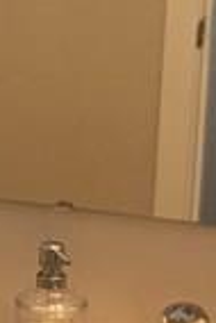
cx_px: -564
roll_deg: +2.1
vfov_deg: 9.5
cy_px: 143
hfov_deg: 5.7
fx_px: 1948
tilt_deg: -13.7
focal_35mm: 217
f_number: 2.2
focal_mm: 4.15
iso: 40
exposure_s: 1/15
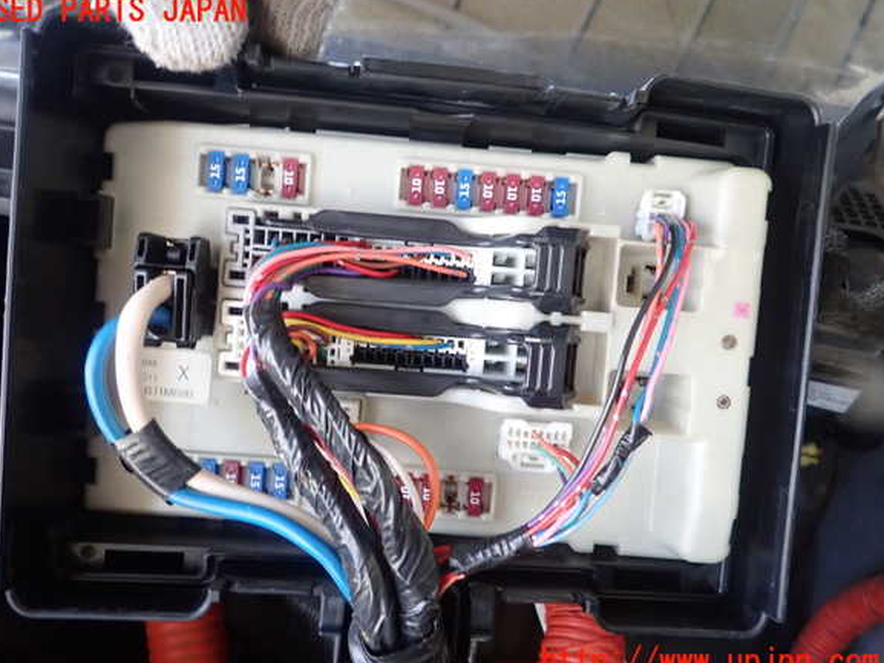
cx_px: 427
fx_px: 664
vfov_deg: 53.1
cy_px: 337
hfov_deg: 67.3
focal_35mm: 26
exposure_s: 1/30
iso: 320
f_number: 2
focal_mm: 4.5
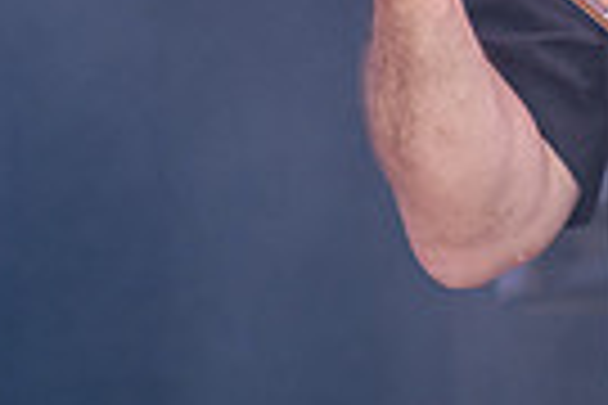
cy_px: -121
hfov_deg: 1.9
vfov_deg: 1.3
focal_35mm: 1087
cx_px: 564
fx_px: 18357
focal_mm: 200
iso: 320
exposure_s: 1/500
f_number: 2.8
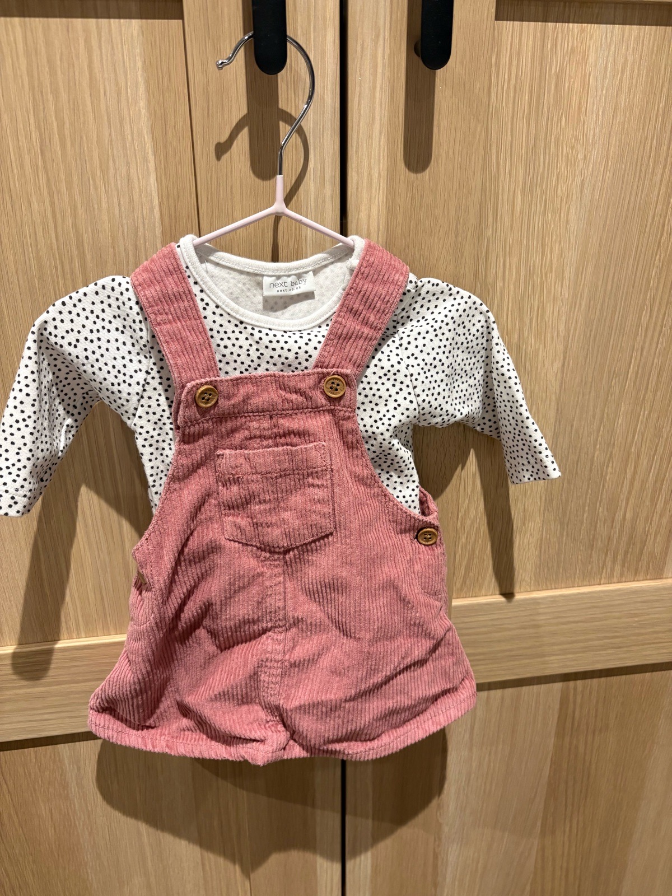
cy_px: 448
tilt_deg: -22.9
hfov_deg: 53.1
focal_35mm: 26
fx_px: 673
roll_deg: +0.4
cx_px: 336
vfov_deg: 67.3
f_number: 1.6
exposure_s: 1/50
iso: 250
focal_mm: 5.96
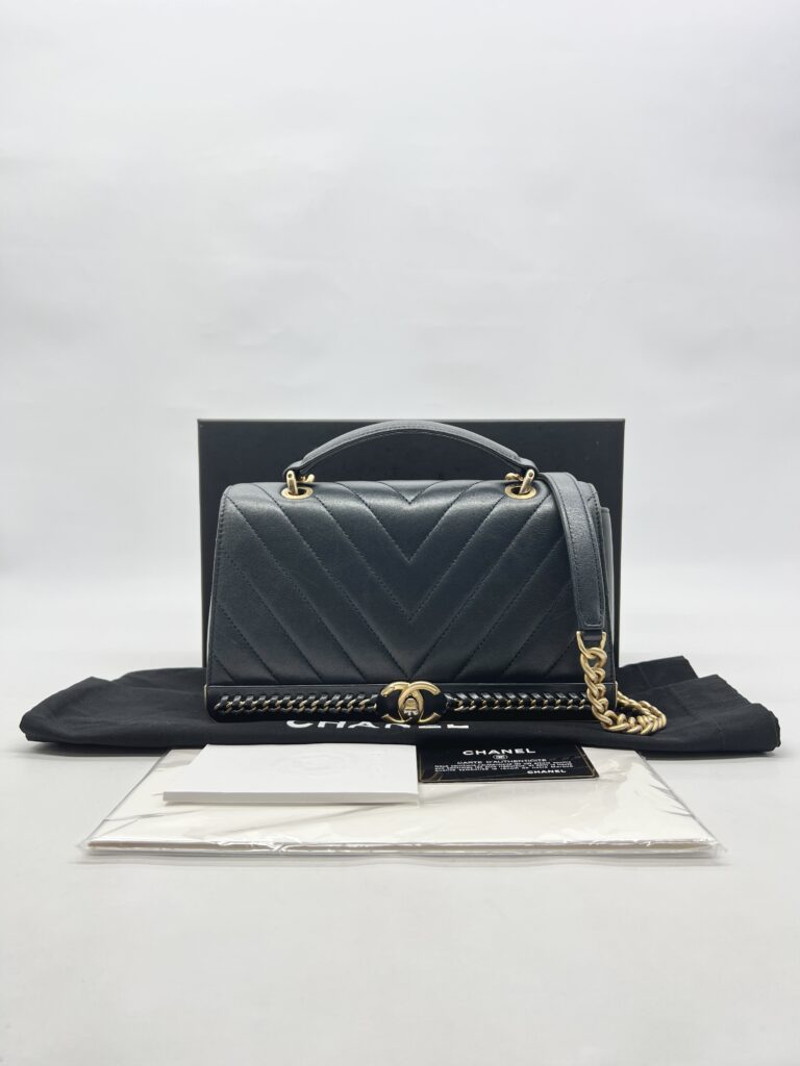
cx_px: 400
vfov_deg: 67.3
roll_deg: +0.1
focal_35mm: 26
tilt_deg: -3.7
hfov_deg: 53.1
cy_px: 533
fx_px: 801
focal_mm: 5.7
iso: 32
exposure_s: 1/107
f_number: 1.5
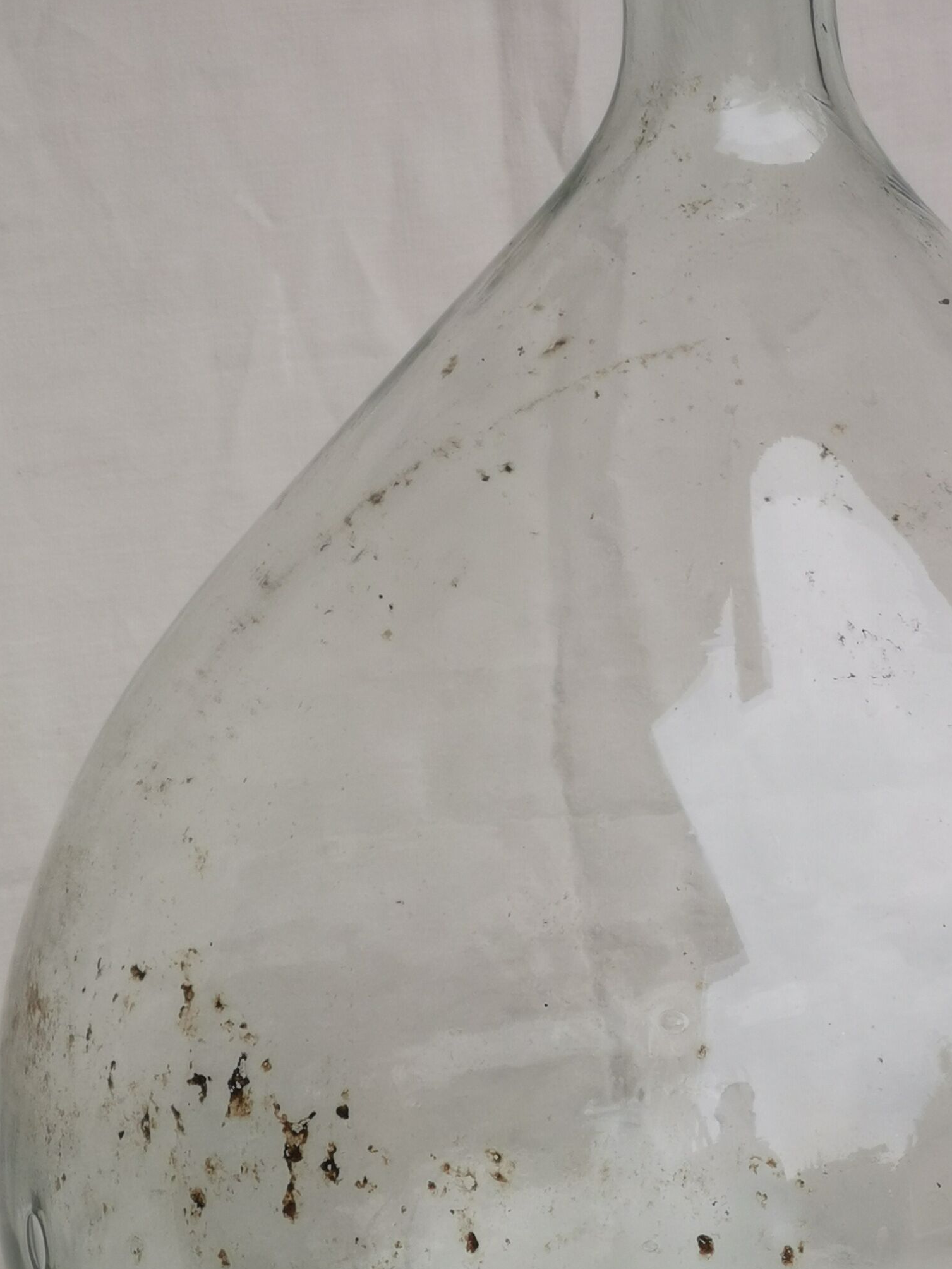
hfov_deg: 9.4
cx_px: 710
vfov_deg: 12.5
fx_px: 5793
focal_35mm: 158
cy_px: 883
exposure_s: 1/172
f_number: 2.4
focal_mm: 7.48
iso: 50
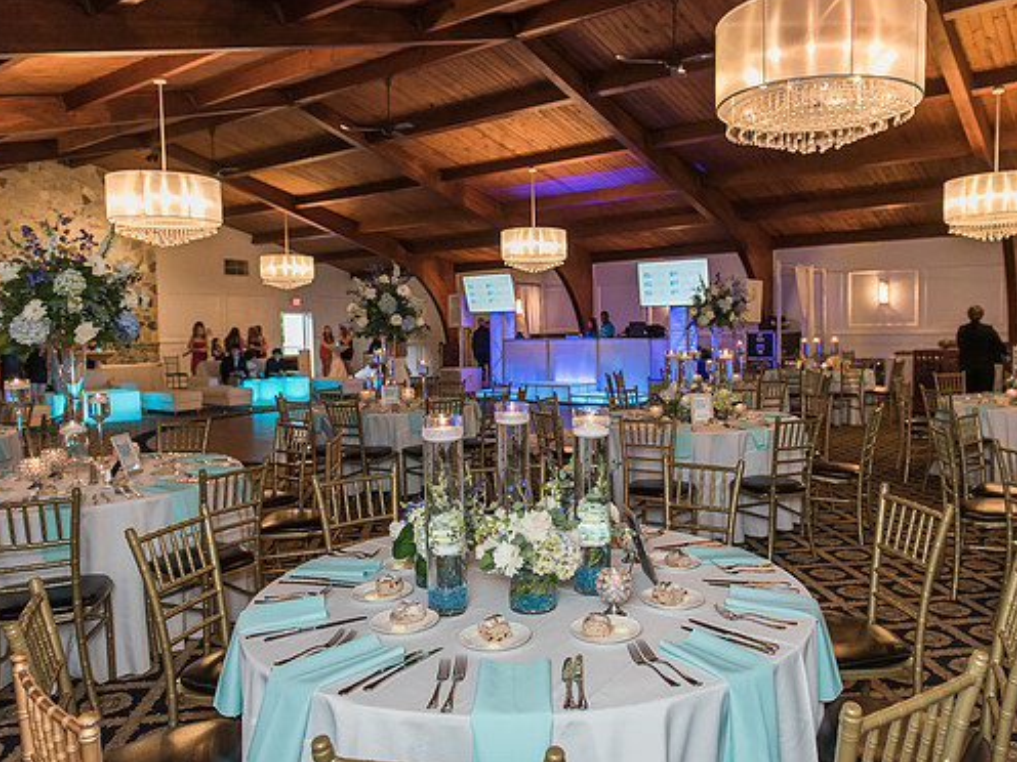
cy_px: 376
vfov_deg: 51.4
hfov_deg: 65.1
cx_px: 564
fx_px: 793
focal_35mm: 27
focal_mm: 24
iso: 1600
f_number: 3.5
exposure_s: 1/100
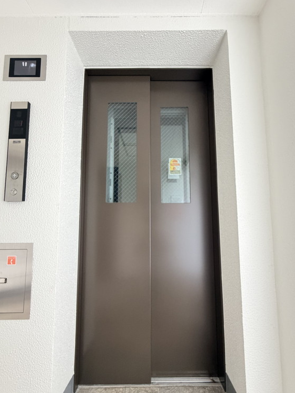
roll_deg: +0.6
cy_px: 209
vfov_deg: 98.0
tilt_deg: +6.0
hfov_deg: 81.7
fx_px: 170
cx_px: 154
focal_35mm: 15
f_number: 2.2
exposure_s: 1/60
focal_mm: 2.22
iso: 400
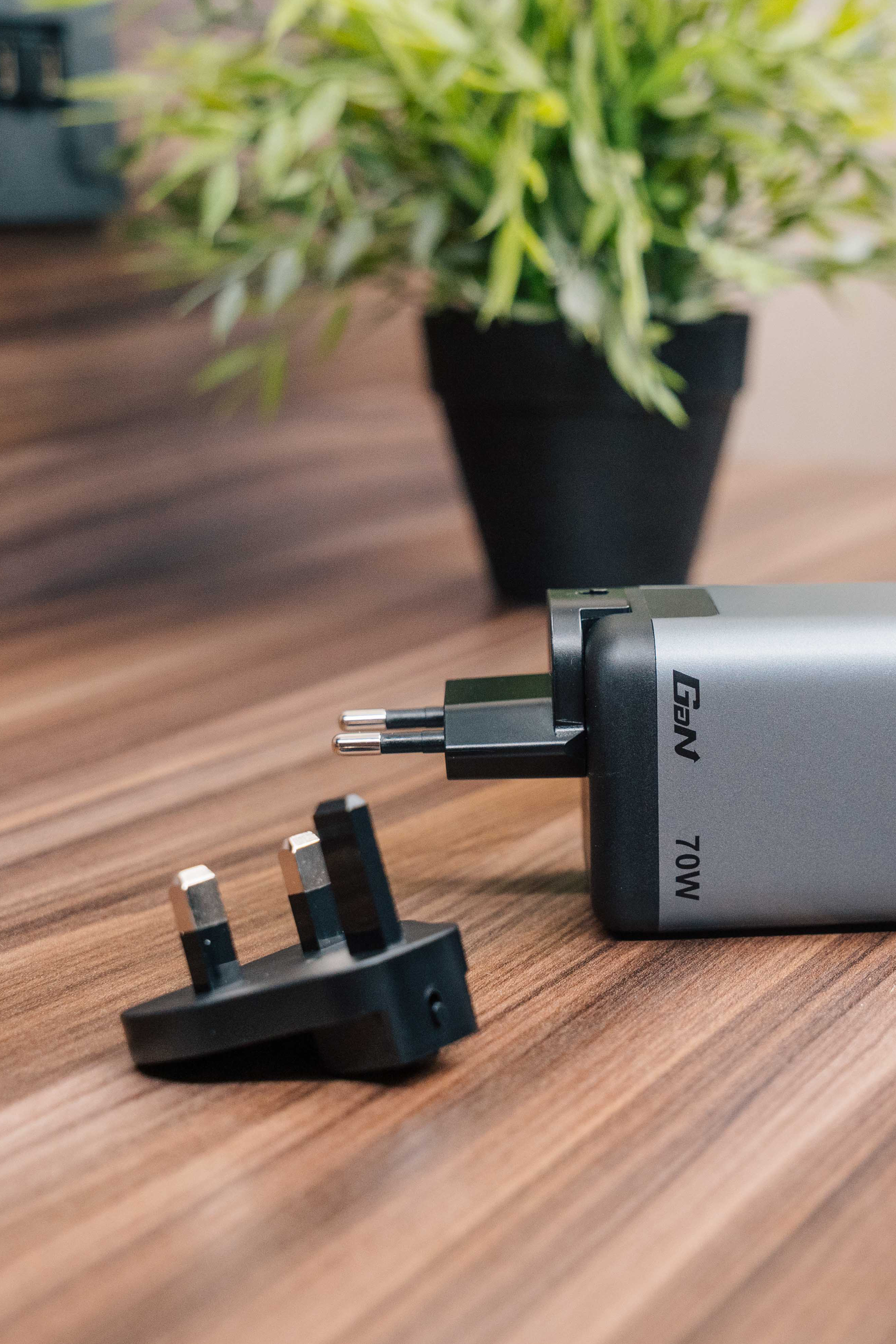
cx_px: 759
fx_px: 2320
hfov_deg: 21.5
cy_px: 676
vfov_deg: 32.3
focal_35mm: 62
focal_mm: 41.1
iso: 1250
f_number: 5
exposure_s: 1/200
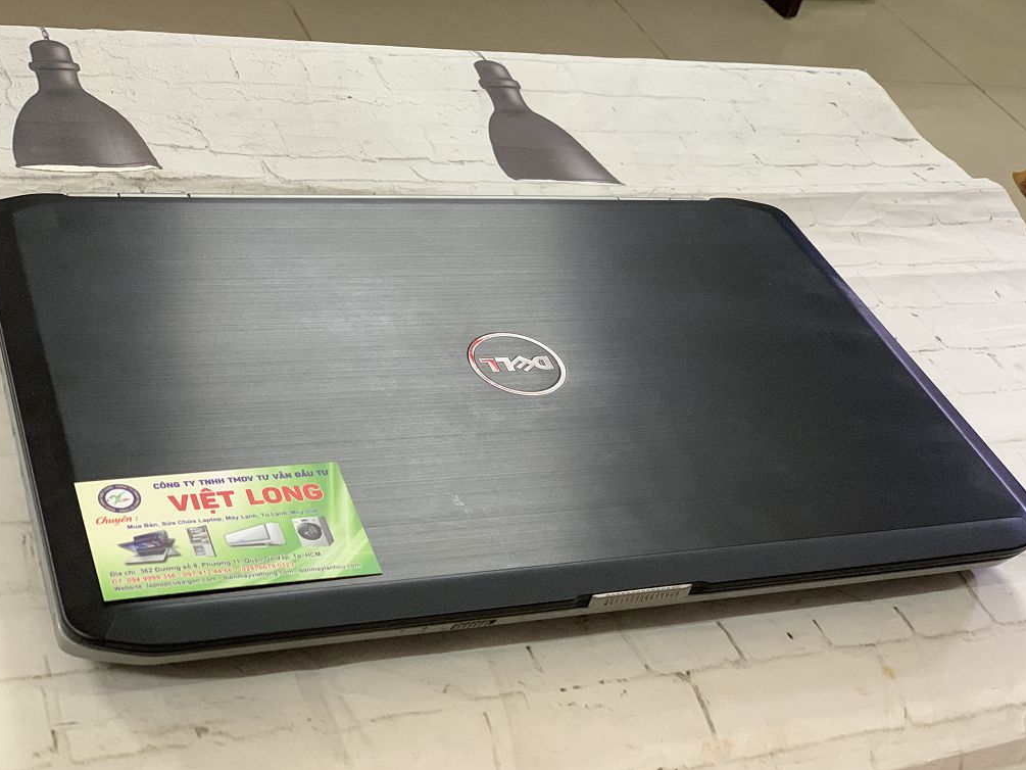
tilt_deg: -35.3
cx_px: 507
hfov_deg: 36.2
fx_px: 1571
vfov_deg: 27.5
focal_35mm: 53
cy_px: 391
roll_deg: -16.7
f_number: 2.4
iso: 250
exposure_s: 1/47
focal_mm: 6
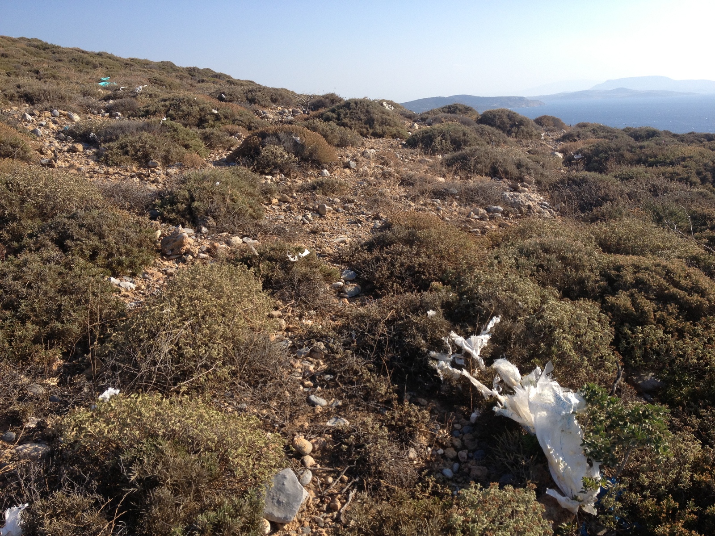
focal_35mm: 35
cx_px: 358
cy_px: 268
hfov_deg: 52.6
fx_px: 723
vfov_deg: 40.7
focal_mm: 4.28
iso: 50
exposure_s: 1/1284
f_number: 2.4
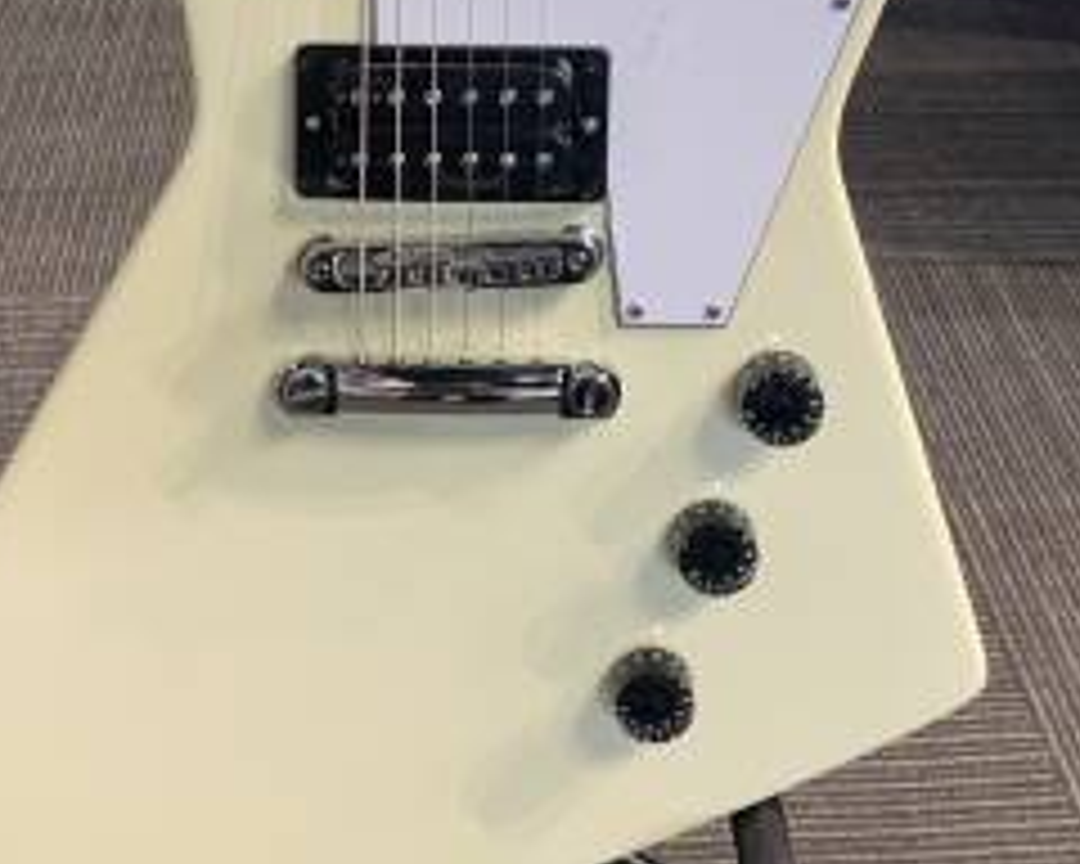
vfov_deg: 27.1
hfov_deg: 34.1
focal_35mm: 55
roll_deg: +0.6
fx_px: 1758
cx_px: 464
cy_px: 166
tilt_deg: -30.0
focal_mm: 4.25
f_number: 1.8
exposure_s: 1/60
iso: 125
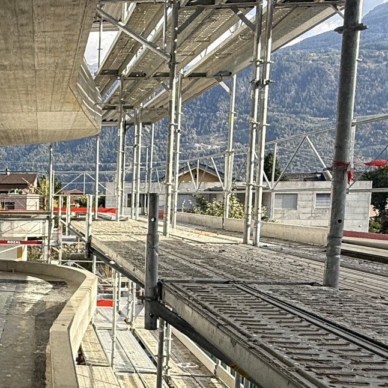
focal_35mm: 49
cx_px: -56
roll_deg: +0.7
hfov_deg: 30.4
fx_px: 621
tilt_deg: -4.8
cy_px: 269
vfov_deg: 34.2
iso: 50
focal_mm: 2.22
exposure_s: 1/709
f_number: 2.2
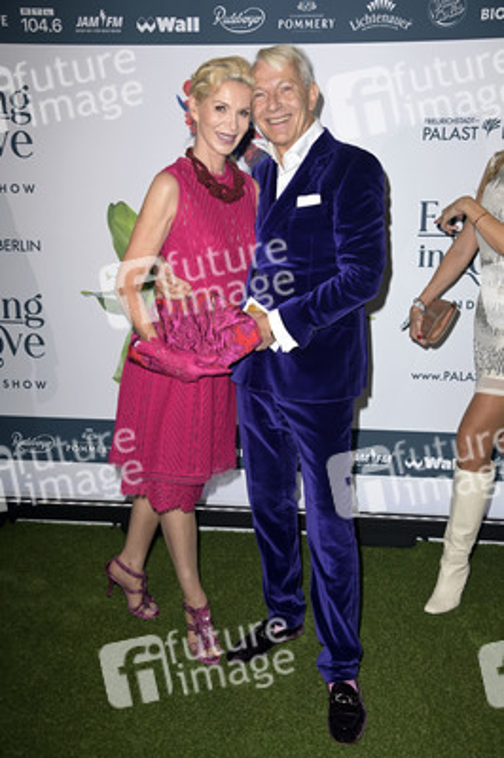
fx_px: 883
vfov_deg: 46.4
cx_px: 252
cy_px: 379
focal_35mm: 42
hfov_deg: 31.8
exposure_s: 1/250
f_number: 5.6
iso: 640
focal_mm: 42
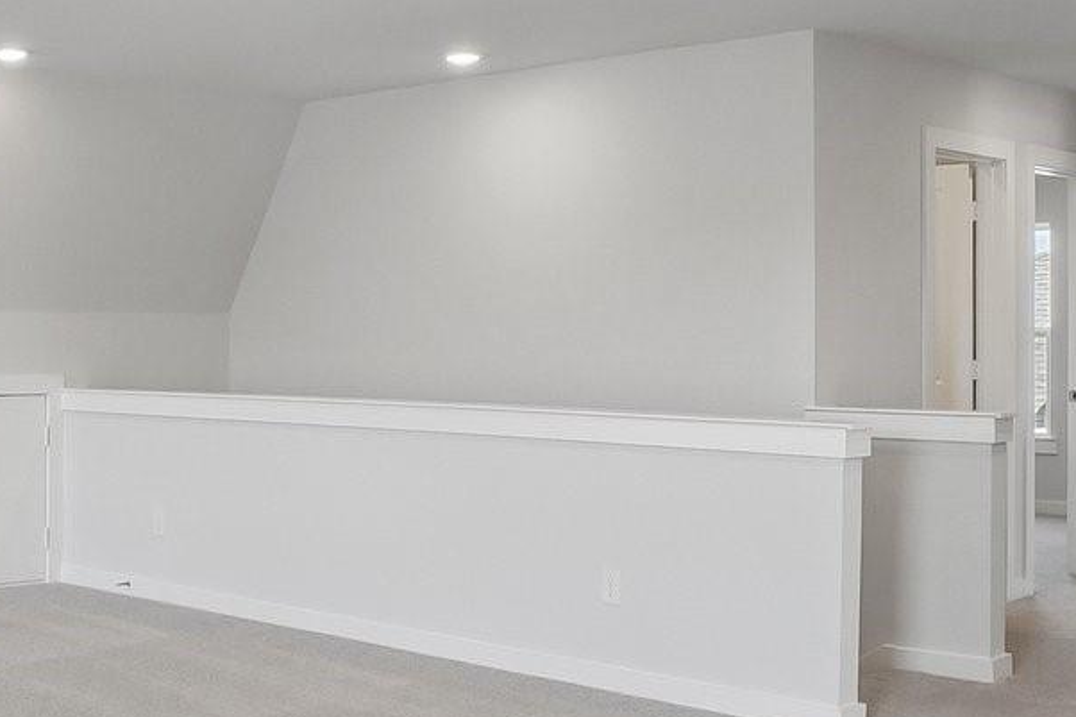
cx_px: 291
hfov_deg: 38.1
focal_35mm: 51
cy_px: 360
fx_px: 1524
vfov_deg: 26.5
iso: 400
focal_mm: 10
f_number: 8
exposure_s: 1/30
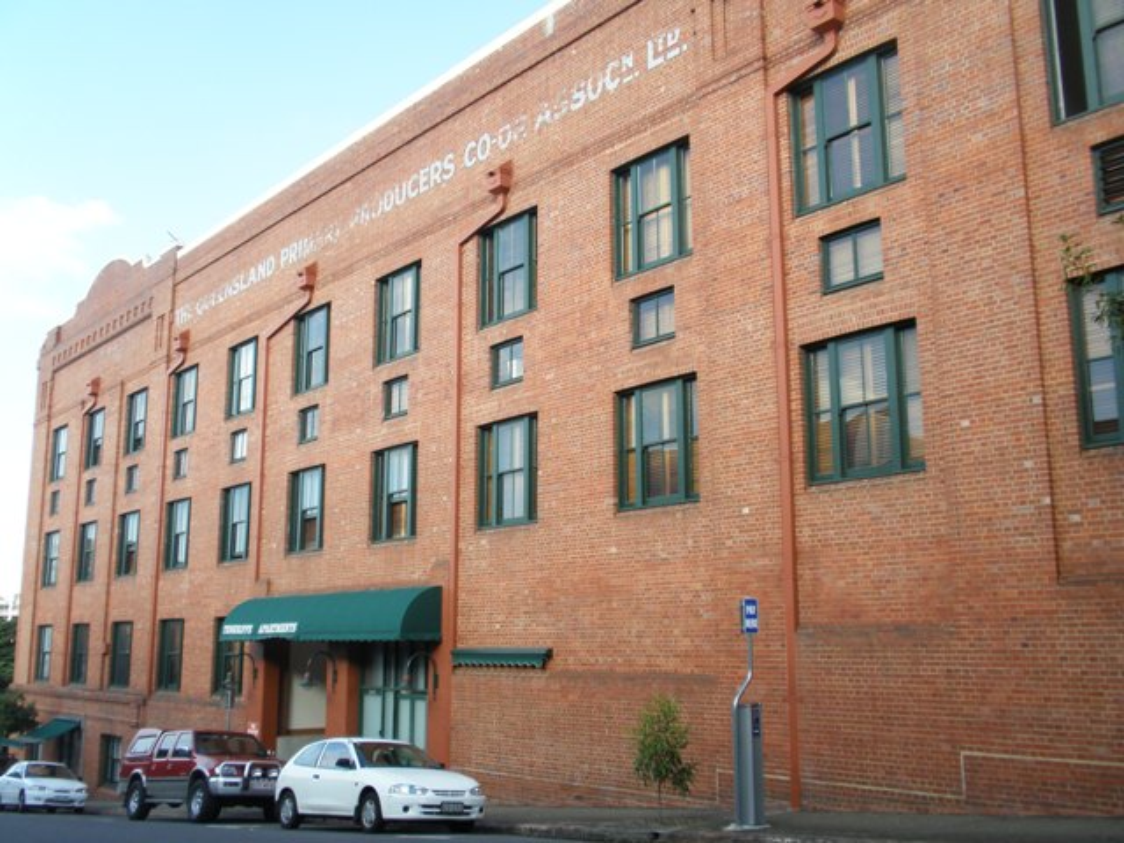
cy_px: 422
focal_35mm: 37
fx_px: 1201
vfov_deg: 38.7
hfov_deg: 50.1
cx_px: 562
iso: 64
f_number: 3.5
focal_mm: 6.6
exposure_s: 1/200
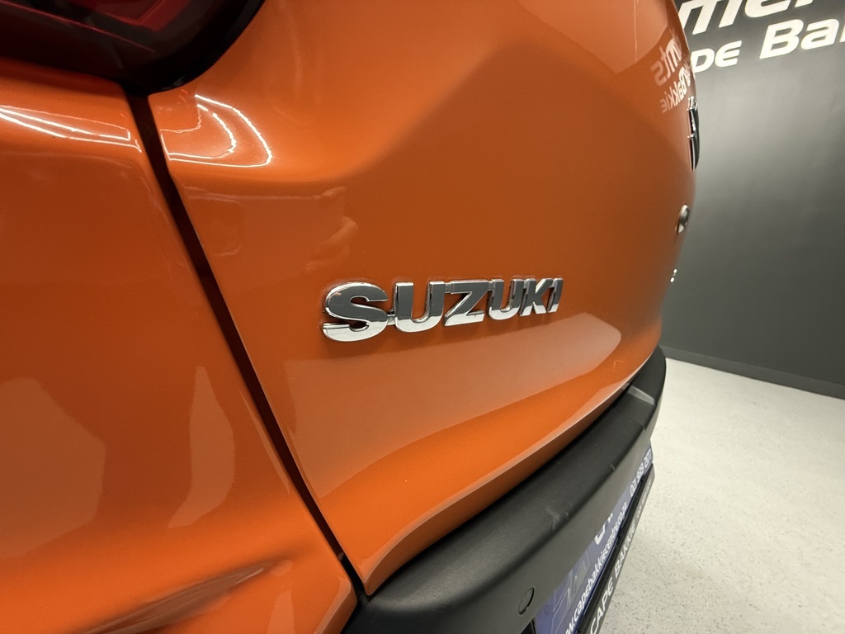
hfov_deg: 102.1
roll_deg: -4.5
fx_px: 342
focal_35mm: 14
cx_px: 422
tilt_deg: -12.6
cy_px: 317
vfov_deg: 85.7
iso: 500
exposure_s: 1/50
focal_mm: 2.22
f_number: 2.2
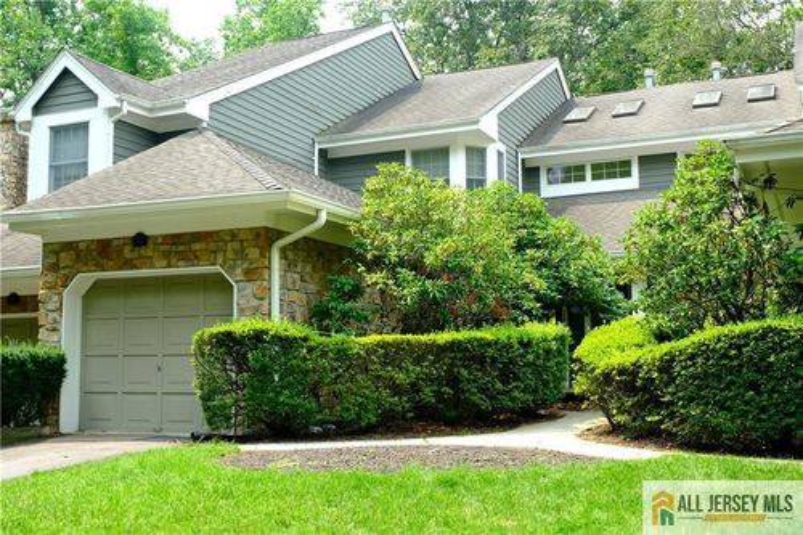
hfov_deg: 44.5
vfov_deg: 30.5
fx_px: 981
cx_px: 402
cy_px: 268
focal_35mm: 44
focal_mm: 29.2
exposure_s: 1/350
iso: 640
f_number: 6
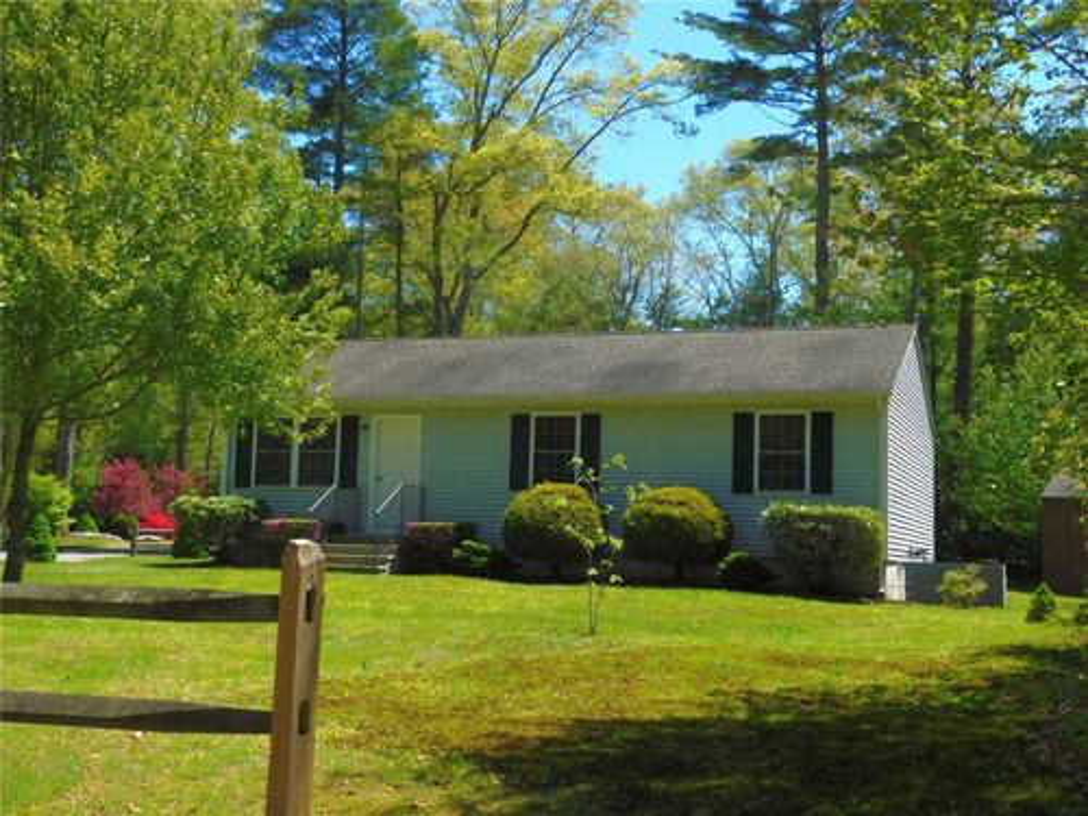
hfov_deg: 42.1
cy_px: 408
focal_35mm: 45
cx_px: 544
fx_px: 1414
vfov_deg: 32.2
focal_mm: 8
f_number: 3.7
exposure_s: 1/1250
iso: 125
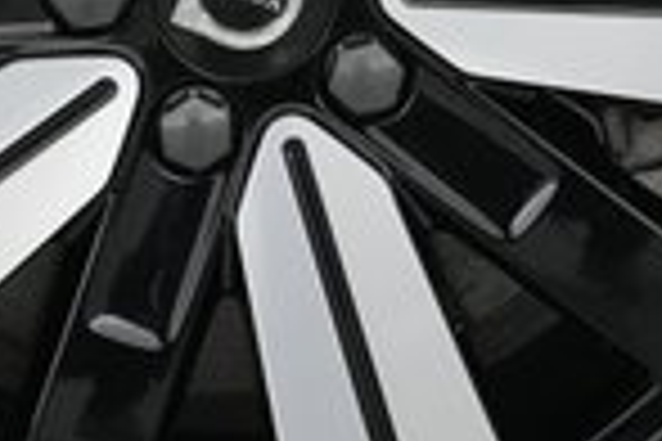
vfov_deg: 12.3
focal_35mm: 109
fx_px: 2004
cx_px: 360
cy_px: -104
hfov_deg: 18.8
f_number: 4.5
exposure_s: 1/160
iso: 6400
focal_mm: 25
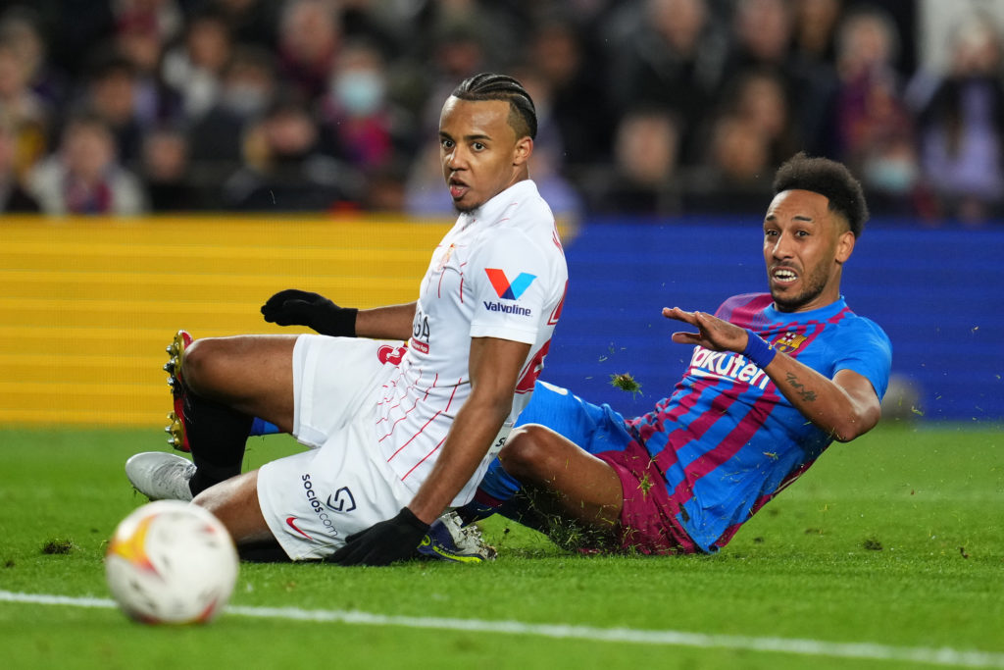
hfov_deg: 5.2
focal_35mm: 400
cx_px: 502
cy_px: 335
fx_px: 11156
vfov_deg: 3.4
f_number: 2.8
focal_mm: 400
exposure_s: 1/2000
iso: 2500
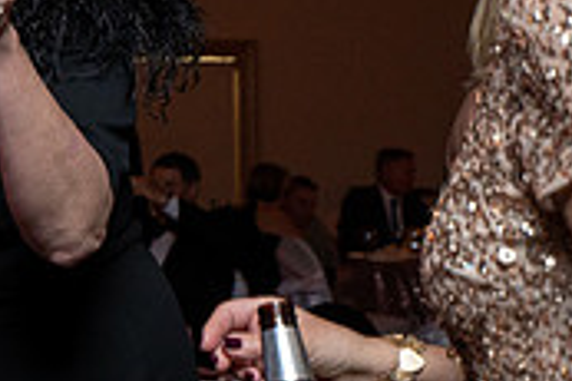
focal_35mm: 130
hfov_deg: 14.4
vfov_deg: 10.4
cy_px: -26
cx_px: -365
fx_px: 2064
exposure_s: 1/200
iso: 2000
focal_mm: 33
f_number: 4
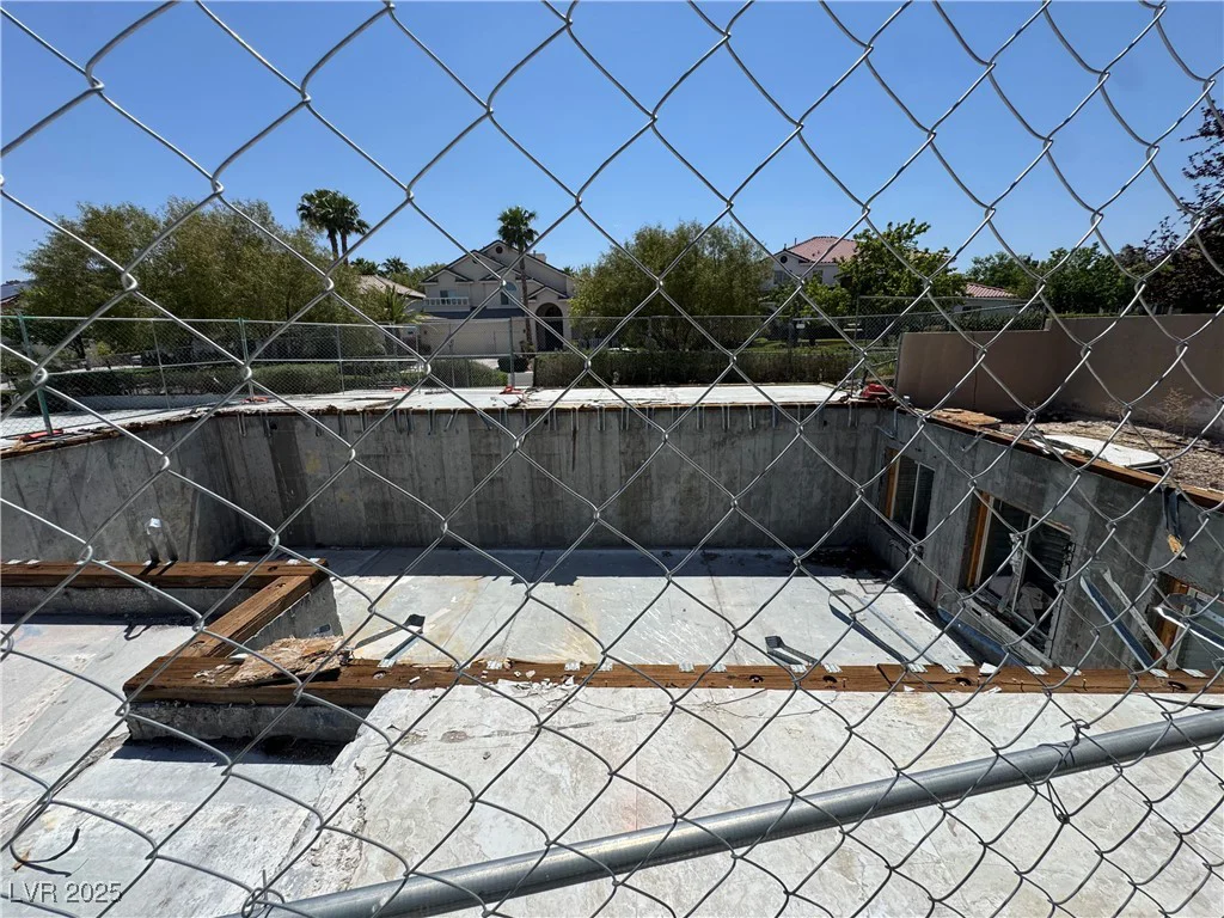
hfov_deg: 102.1
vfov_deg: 85.7
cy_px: 459
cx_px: 612
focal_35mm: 14
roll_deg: +1.3
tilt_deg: -15.0
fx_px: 495
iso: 50
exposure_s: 1/2674
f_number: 2.2
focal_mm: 2.22
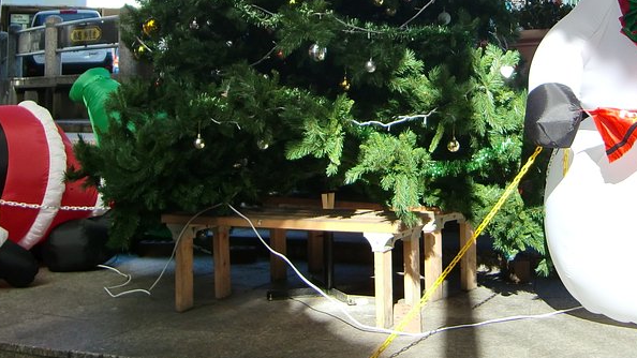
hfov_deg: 33.7
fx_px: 1047
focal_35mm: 62
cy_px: -3
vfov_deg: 18.9
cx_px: 377
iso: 64
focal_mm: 5.8
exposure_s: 1/400
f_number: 2.7
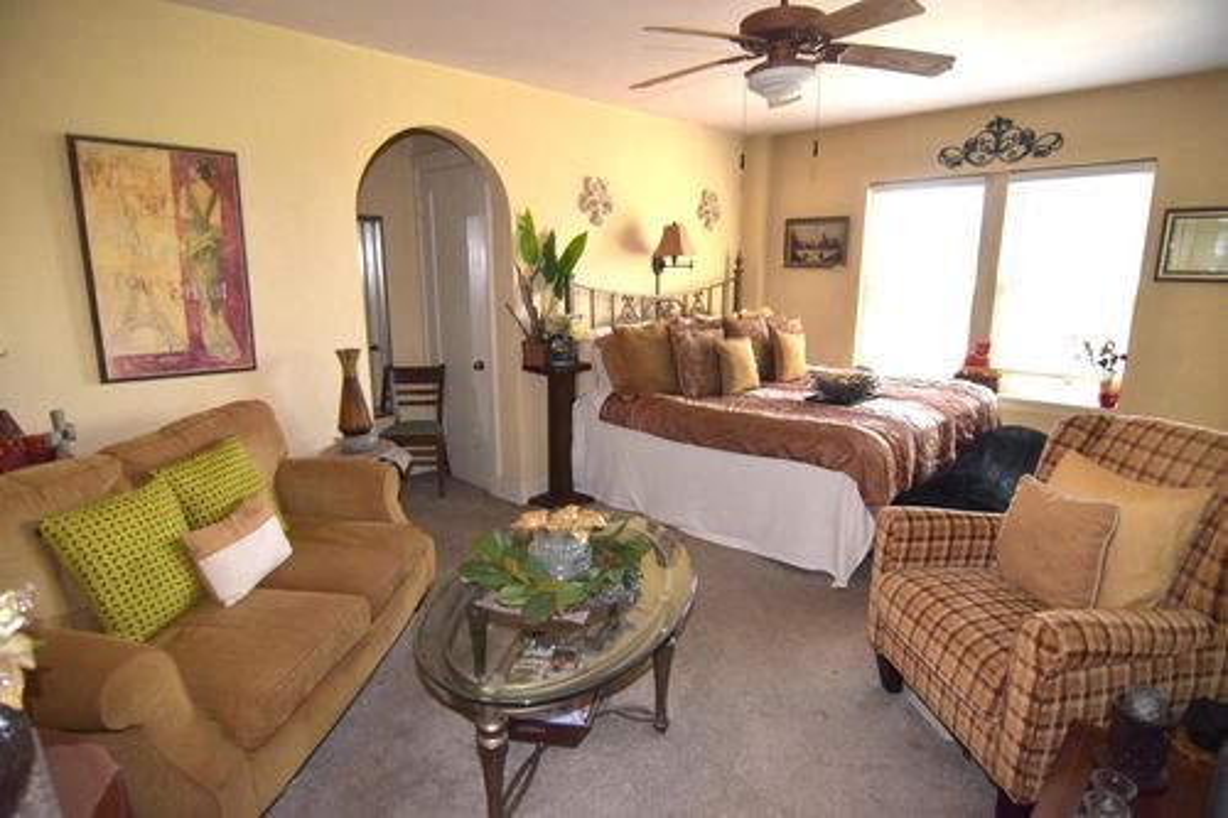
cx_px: 614
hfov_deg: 90.0
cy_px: 409
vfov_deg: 67.3
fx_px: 614
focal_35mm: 18
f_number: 4
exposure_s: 1/125
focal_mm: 12
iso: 1000
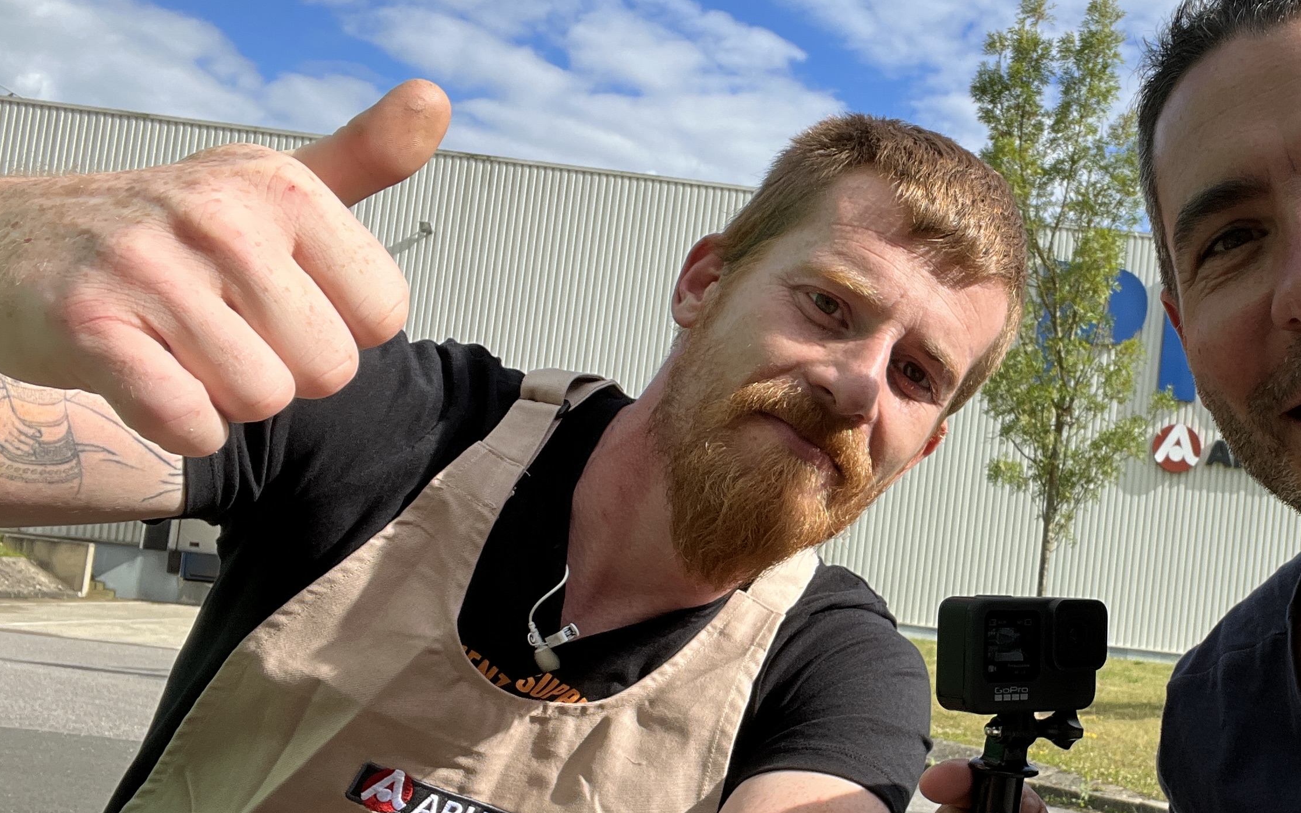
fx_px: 1560
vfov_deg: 29.1
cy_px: 525
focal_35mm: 44
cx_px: 1012
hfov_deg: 43.5
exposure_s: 1/931
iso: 32
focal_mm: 2.71
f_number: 2.2
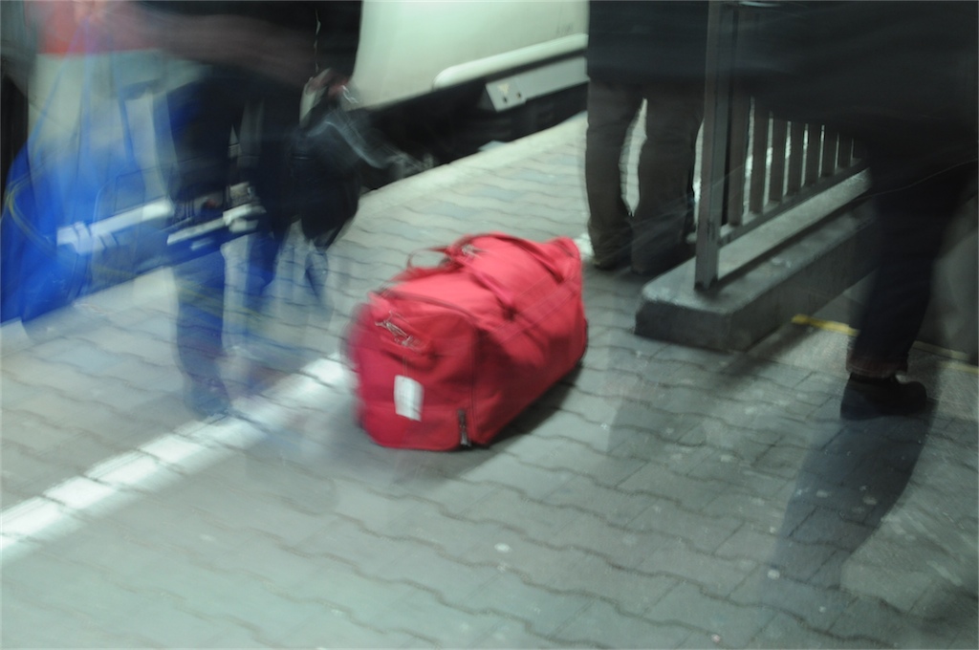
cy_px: 325
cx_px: 490
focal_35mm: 52
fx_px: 1426
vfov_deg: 25.7
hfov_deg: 37.9
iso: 800
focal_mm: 35
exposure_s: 1.3
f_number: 8
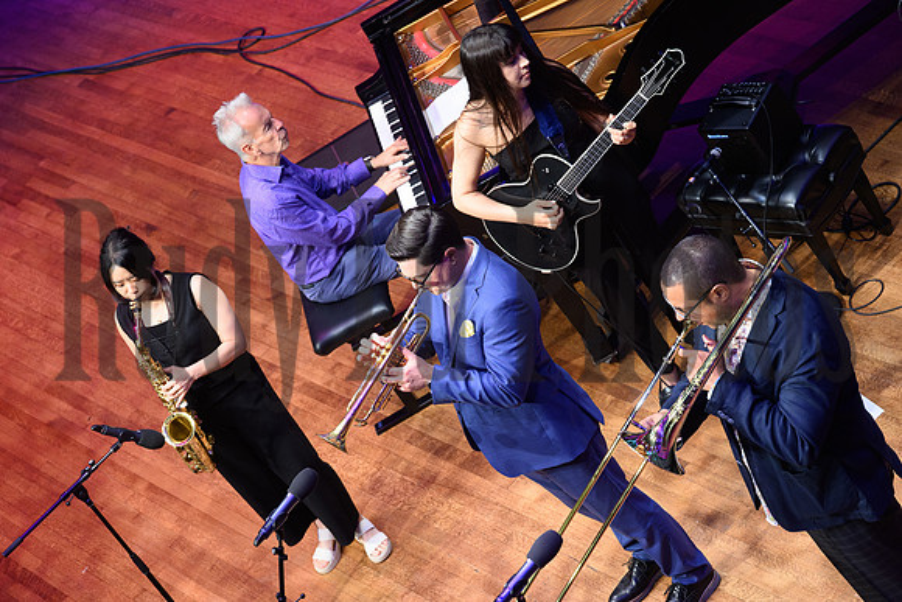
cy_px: 301
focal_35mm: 105
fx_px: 2631
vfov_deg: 13.0
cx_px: 451
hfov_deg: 19.5
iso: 1600
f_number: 5.6
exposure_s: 1/125
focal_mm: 105
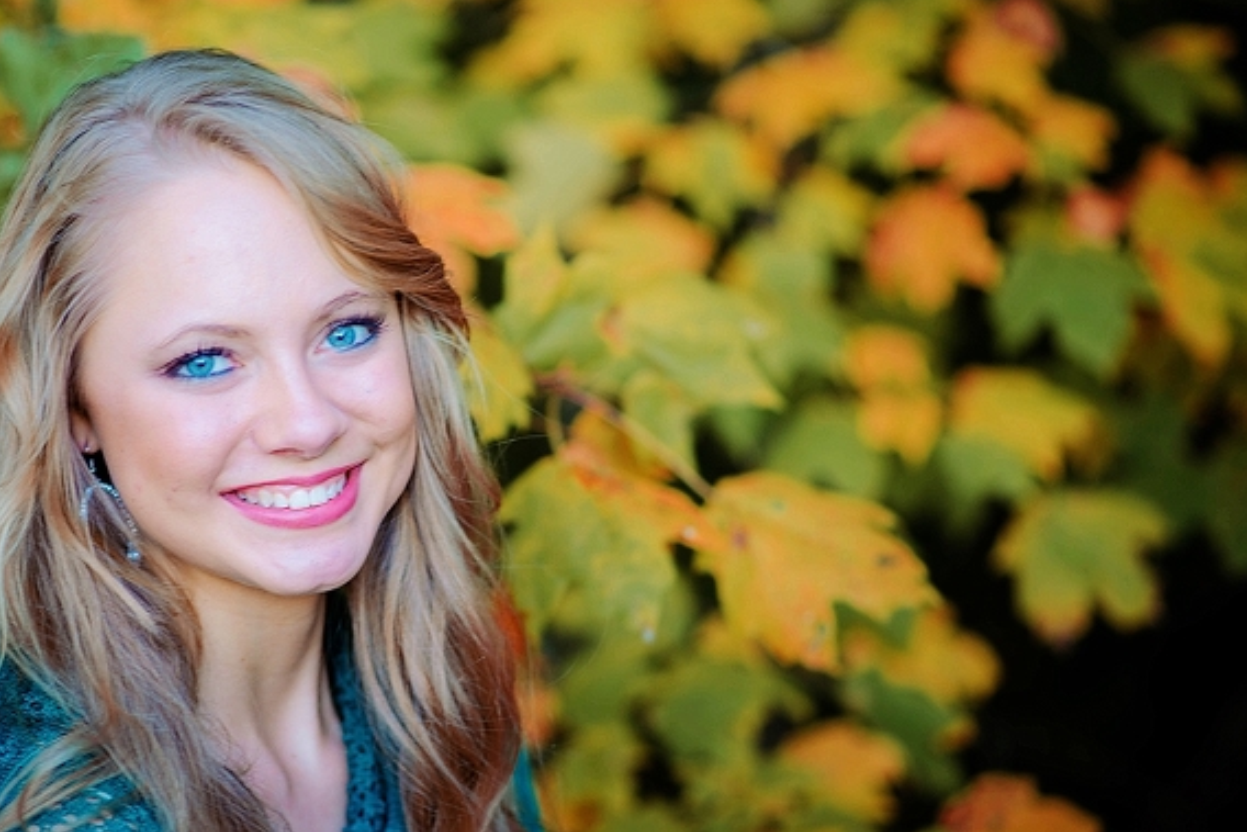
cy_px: 517
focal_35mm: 115
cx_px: 465
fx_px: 3984
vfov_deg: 11.9
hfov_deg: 17.8
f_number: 1.8
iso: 200
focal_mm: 85
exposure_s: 1/160
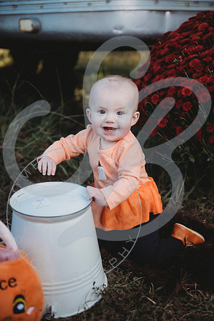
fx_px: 455
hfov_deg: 26.5
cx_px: 107
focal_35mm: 51
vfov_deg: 38.9
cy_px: 159
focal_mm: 50
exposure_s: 1/250
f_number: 2.8
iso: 100
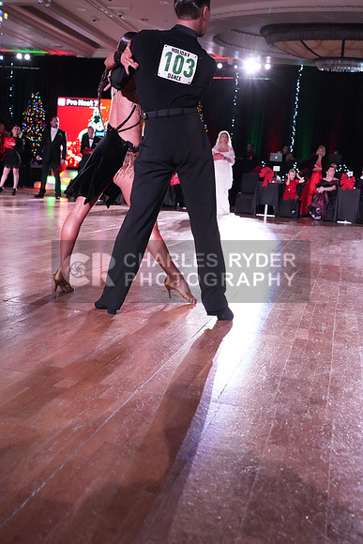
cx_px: 182
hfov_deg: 31.9
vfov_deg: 46.4
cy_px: 272
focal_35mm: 42
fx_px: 635
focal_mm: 42
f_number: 5
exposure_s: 1/320
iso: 6400
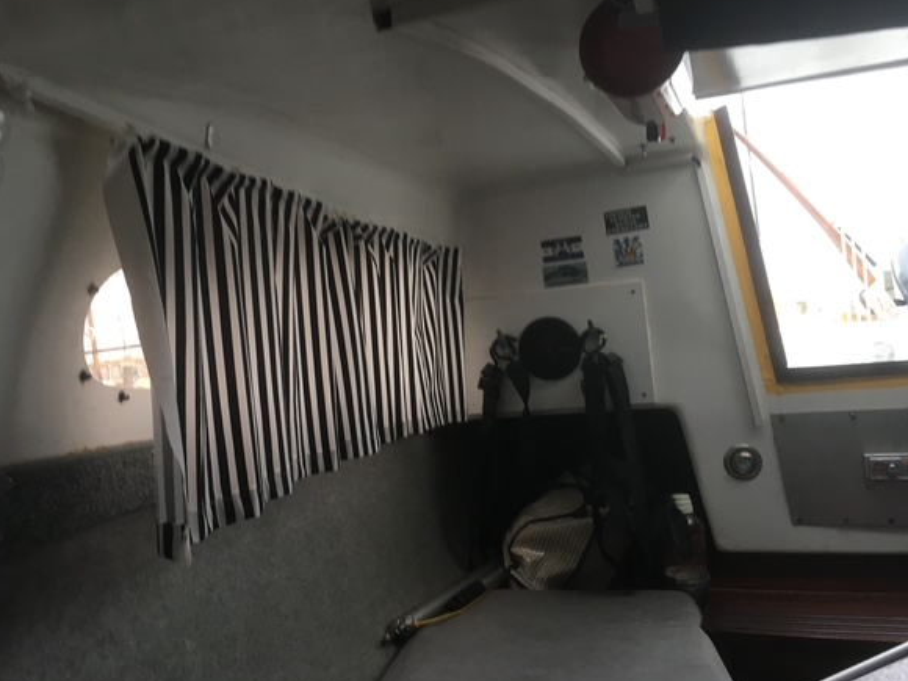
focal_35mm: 32
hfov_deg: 56.8
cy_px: 327
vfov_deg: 44.2
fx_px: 839
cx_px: 460
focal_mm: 4.15
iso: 100
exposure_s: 1/33
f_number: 2.2
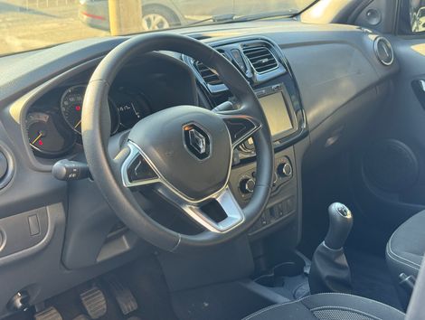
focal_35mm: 48
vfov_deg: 30.3
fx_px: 590
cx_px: 212
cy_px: 160
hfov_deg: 39.6
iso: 100
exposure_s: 1/92
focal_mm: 6.76
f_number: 1.78
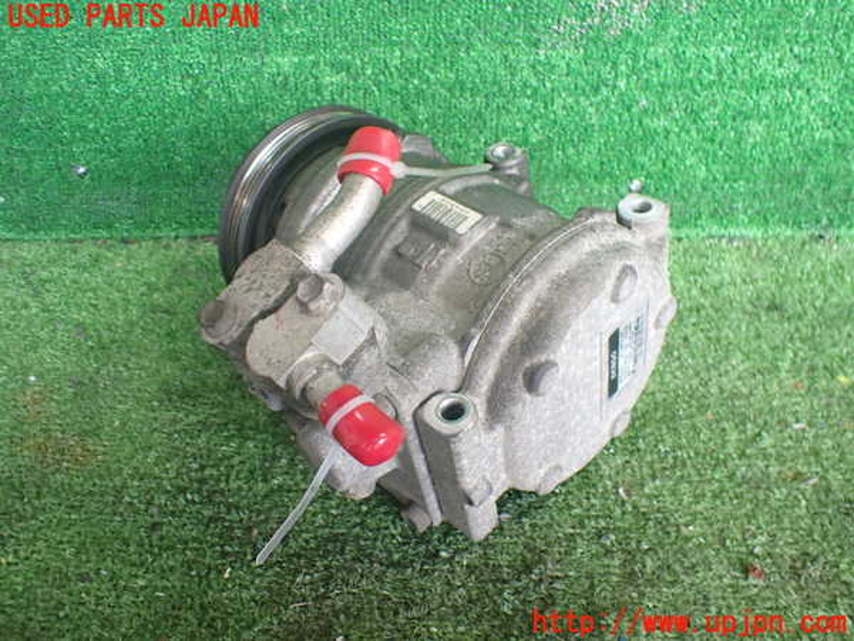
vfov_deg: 46.8
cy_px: 320
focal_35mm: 30
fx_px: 740
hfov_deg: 60.0
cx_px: 427
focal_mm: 5.4
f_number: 2.3
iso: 640
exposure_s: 1/125
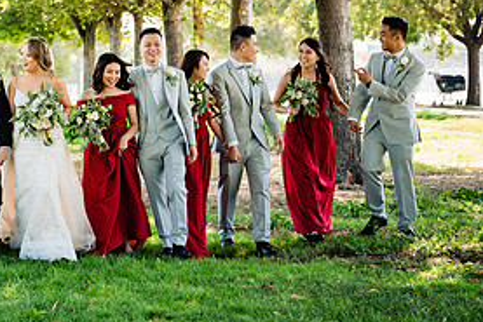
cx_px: -5
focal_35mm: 113
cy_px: -4
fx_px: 1517
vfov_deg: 12.0
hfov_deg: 17.6
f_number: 3.2
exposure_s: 1/200
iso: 200
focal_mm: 54
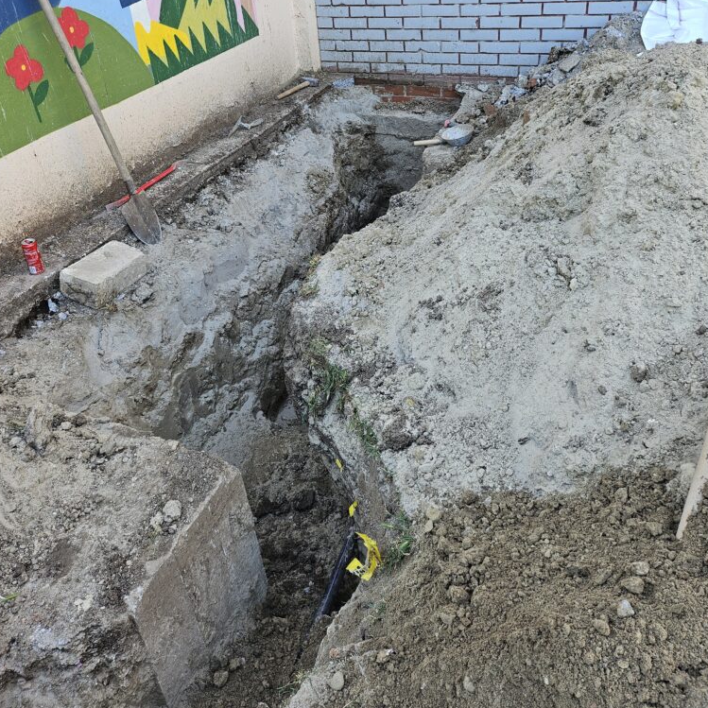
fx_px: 671
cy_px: 245
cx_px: 354
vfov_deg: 54.7
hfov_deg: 55.6
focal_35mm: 29
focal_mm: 5
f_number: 1.8
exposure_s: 1/180
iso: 50
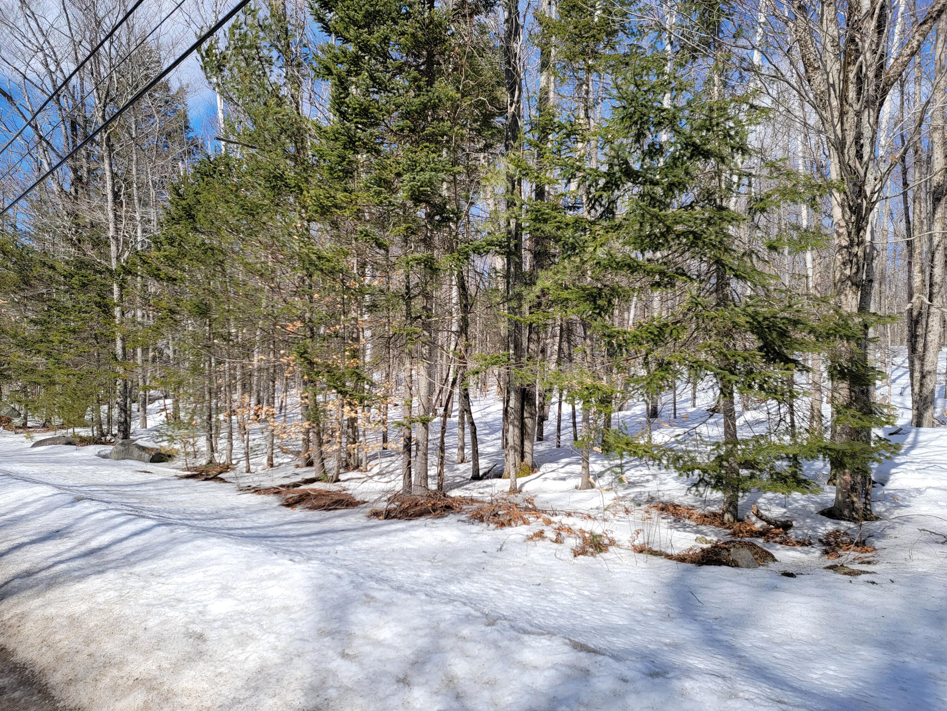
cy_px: 356
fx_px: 657
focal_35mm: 24
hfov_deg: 71.6
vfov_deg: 56.8
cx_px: 474
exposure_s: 1/838
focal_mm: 6.7
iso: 16
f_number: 1.8
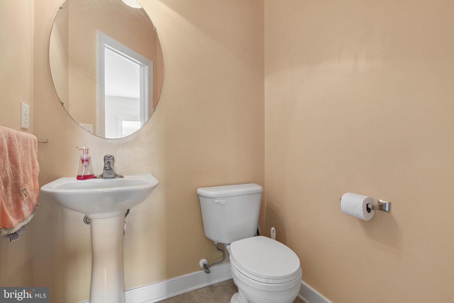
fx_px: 208
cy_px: 152
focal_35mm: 16
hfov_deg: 95.0
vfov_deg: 72.1
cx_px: 227
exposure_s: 1/25
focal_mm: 11
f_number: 8
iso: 800
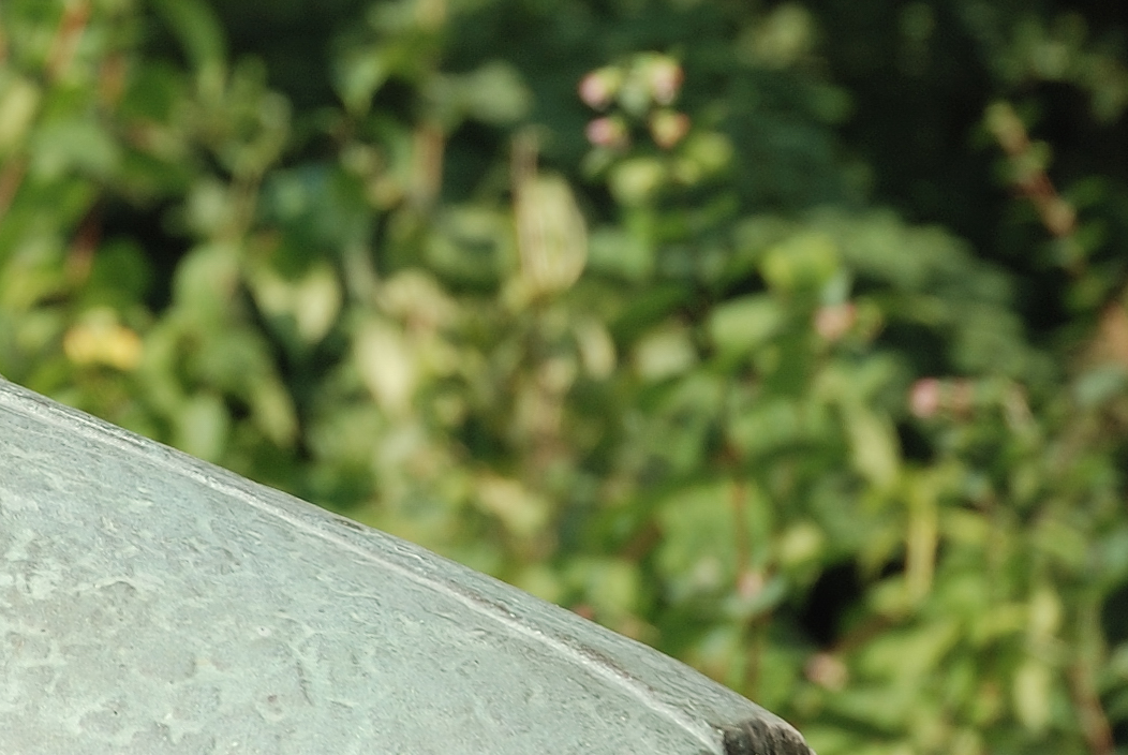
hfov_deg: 8.2
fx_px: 7622
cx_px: -709
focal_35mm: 243
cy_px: -169
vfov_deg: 5.6
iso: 100
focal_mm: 44
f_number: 6.3
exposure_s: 1/125
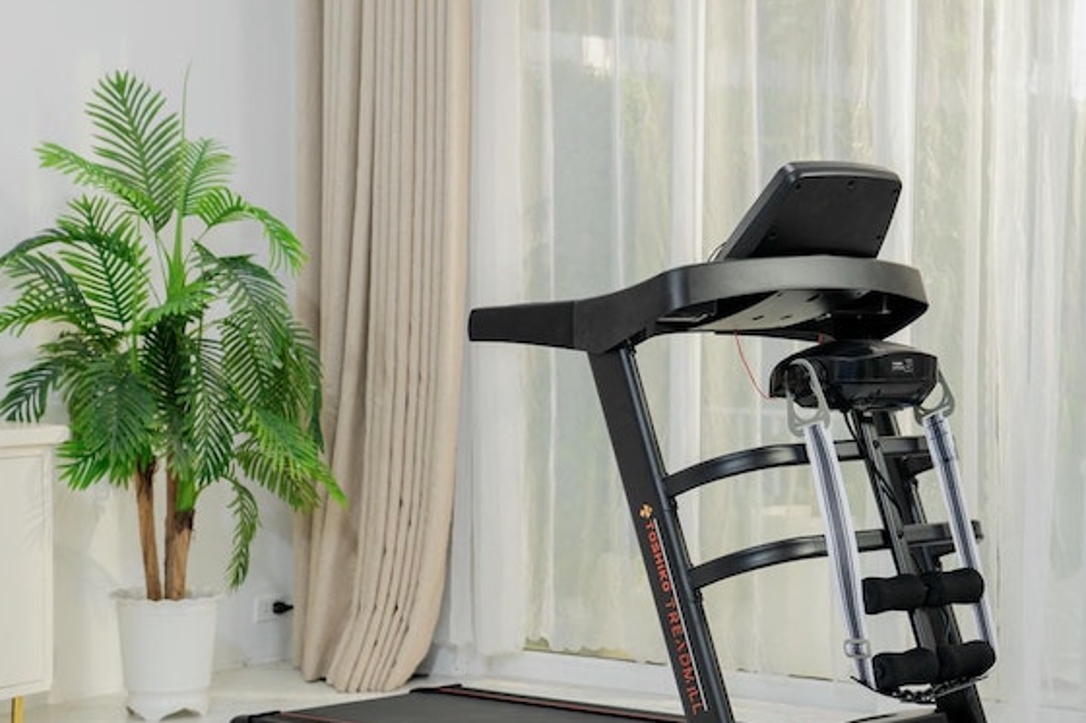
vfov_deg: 17.0
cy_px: 474
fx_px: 2412
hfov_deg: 25.3
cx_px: 624
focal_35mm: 80
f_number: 4
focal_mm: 56
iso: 320
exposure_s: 1/160
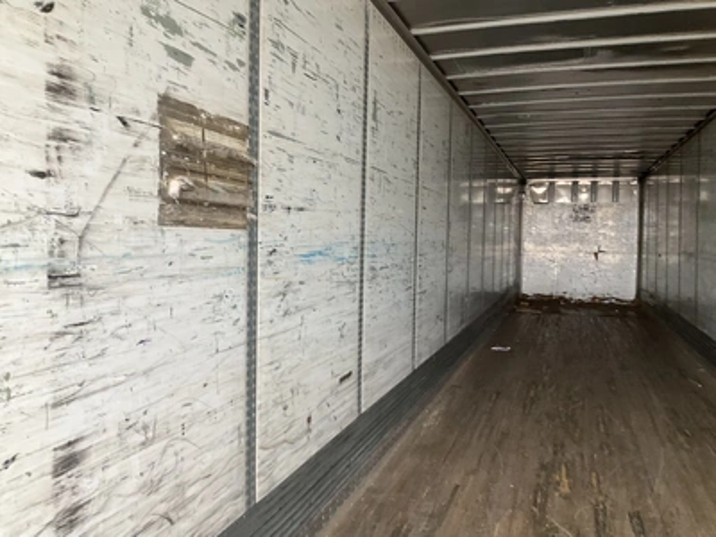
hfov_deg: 61.7
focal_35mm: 29
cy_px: 268
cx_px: 358
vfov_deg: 48.2
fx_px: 600
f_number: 1.8
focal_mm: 3
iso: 64
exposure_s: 1/122
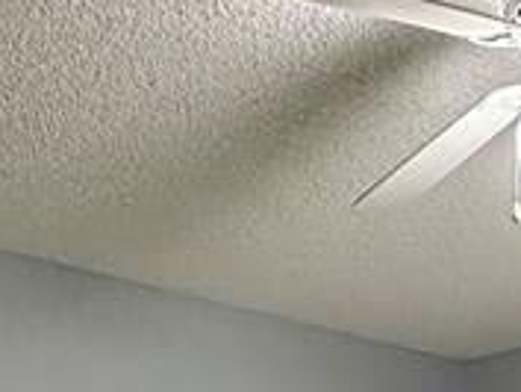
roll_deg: +1.1
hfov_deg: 23.7
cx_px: 421
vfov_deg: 13.7
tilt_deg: -12.9
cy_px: 914
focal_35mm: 81
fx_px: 1220
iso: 800
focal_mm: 2.22
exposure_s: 1/60
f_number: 2.2
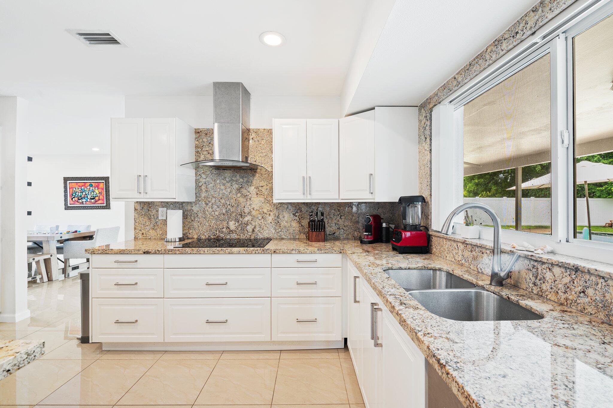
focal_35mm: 15
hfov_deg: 100.4
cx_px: 306
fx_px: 255
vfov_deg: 77.2
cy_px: 204
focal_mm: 15
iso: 200
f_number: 8
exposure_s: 1/2.5
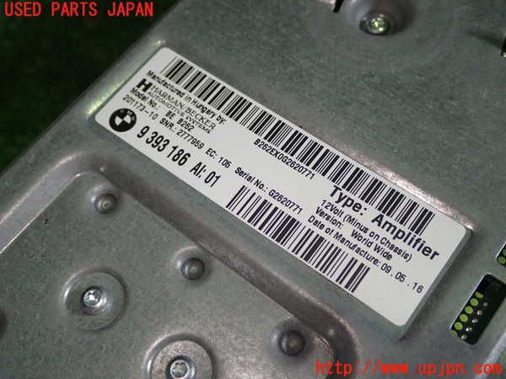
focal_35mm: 44
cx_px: 253
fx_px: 643
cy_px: 190
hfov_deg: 42.9
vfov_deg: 32.9
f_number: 2.9
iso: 160
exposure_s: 1/80
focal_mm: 7.84
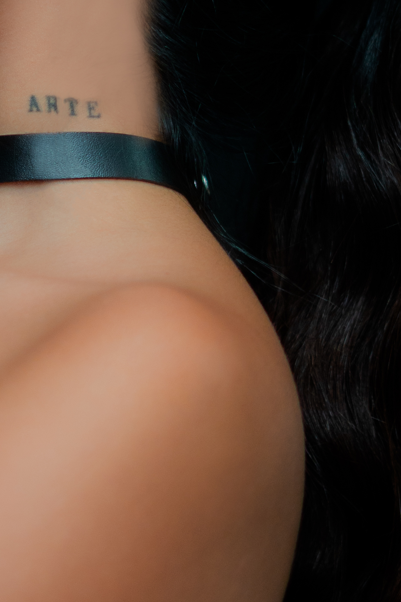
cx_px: 8
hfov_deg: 6.7
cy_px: 77
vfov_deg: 10.0
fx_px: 3425
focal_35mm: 205
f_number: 1.8
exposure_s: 1/200
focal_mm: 50
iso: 400
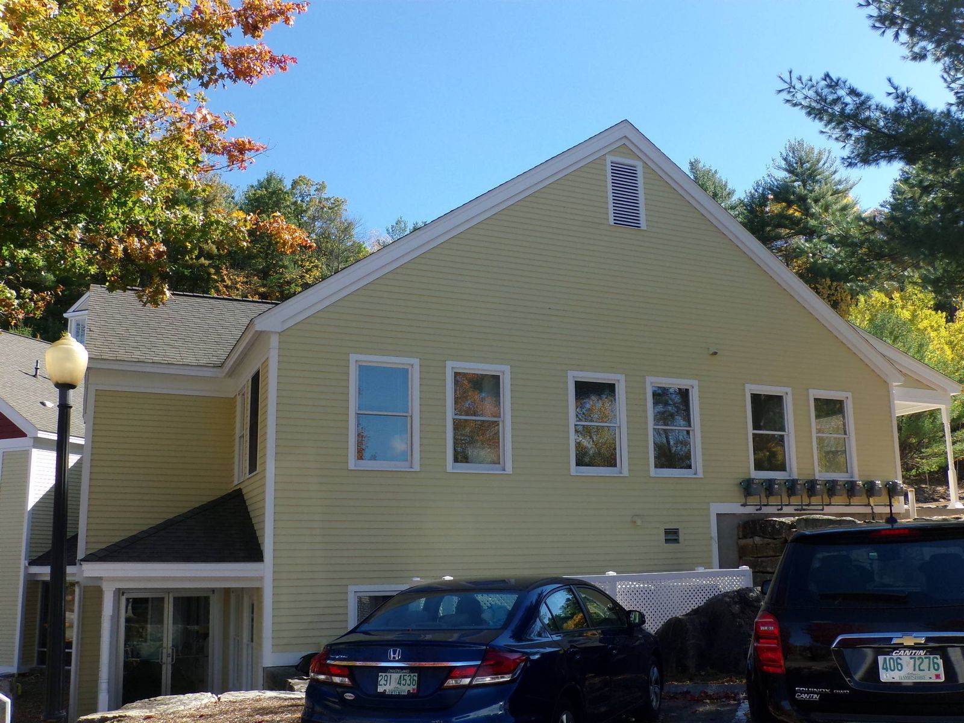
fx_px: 919
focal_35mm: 33
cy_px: 362
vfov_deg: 42.9
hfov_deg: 55.4
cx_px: 482
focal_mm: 5.9
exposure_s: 1/140
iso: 100
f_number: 7.99
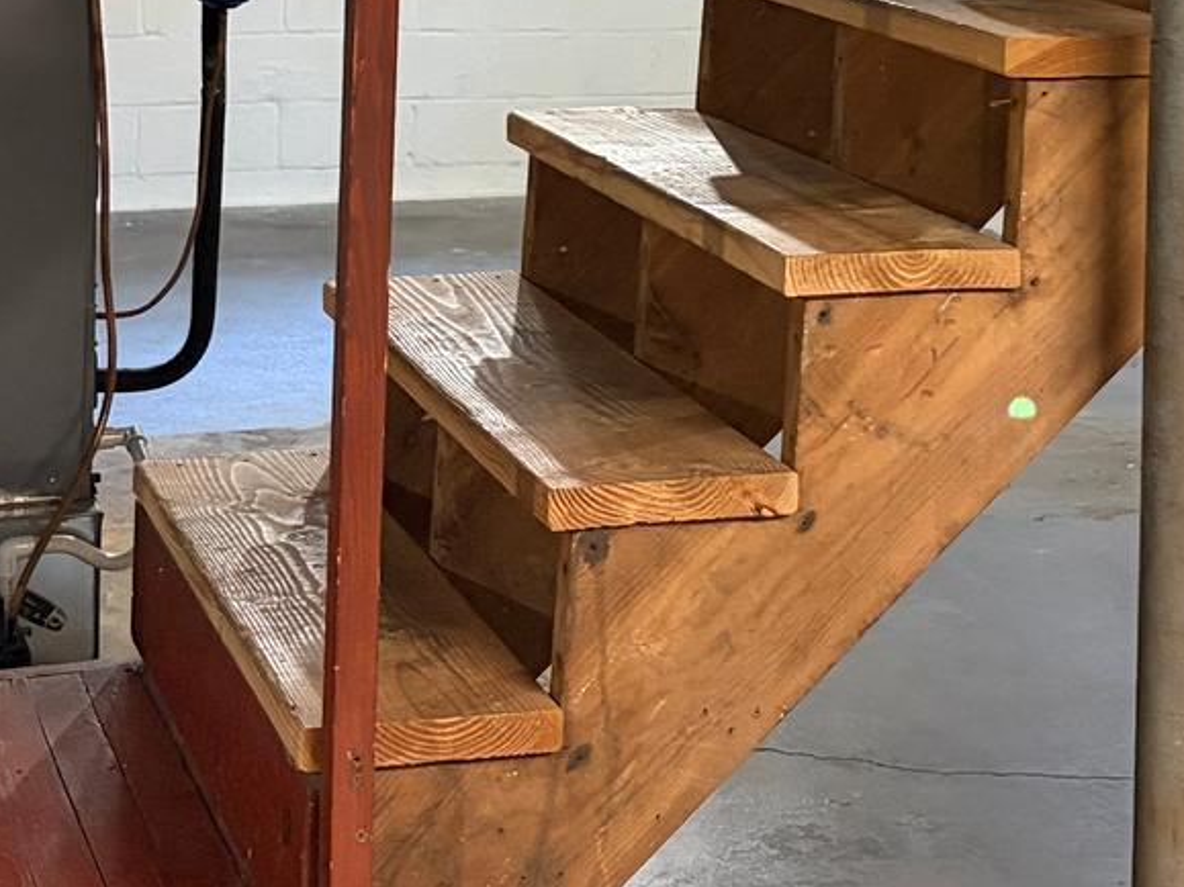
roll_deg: -0.6
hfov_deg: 21.2
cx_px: 798
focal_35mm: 92
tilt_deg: -3.0
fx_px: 3146
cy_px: -90
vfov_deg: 15.6
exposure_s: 1/40
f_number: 1.6
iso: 640
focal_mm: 5.96
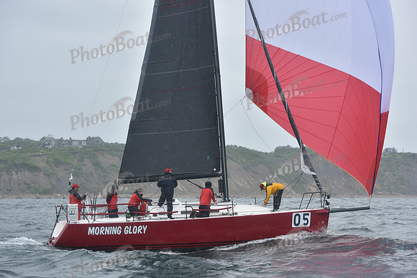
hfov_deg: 21.5
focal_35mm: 95
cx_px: 208
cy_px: 139
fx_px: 1101
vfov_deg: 14.4
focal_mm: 95
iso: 320
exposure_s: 1/1000
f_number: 5.6
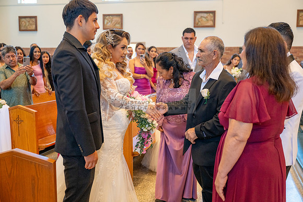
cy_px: 101
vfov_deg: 32.6
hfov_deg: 47.4
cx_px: 152
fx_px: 345
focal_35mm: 41
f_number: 3.2
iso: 1000
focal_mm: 41
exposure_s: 1/200
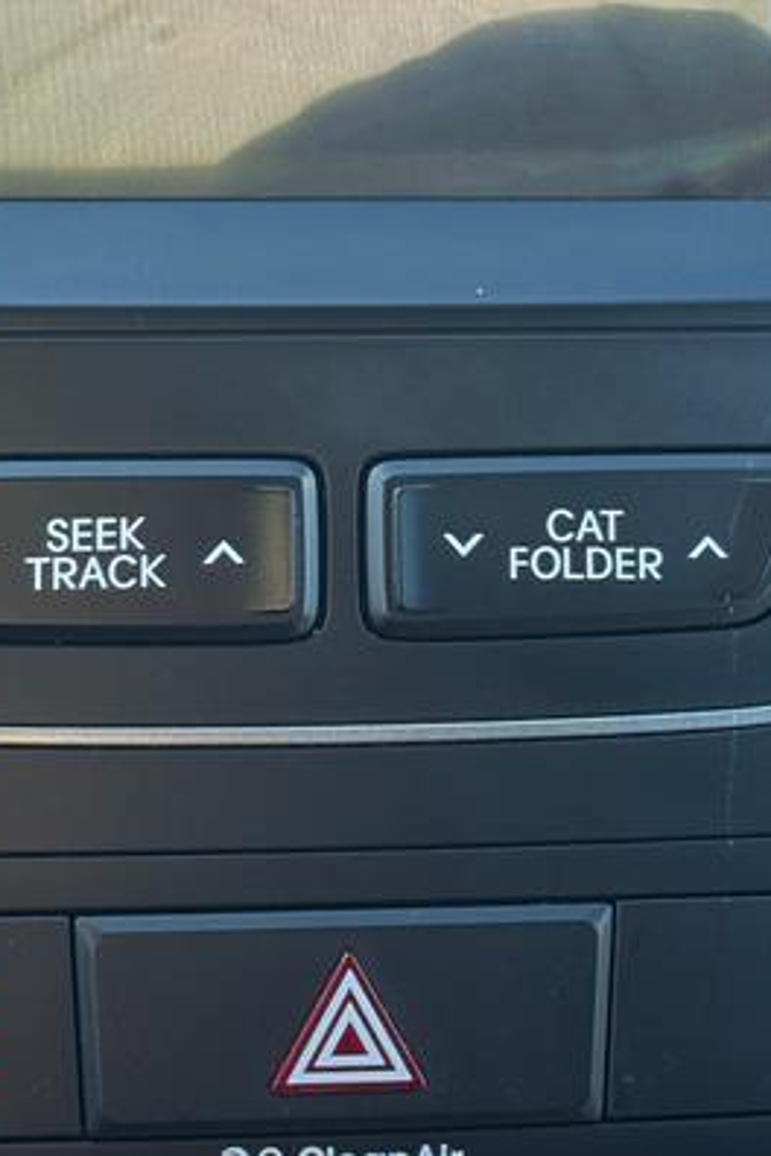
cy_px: 163
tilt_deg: -26.5
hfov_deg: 11.3
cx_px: 312
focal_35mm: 121
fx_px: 3887
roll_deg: -5.7
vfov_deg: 16.7
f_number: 1.78
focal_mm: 6.76
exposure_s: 1/121
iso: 80
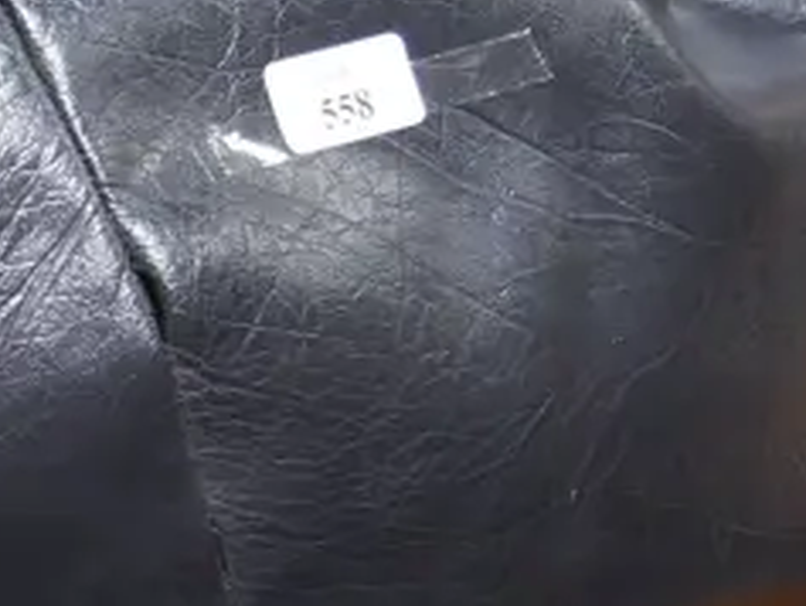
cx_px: -463
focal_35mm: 121
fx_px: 2819
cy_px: 170
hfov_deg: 14.9
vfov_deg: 12.2
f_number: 3.5
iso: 640
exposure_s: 1/60
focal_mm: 14
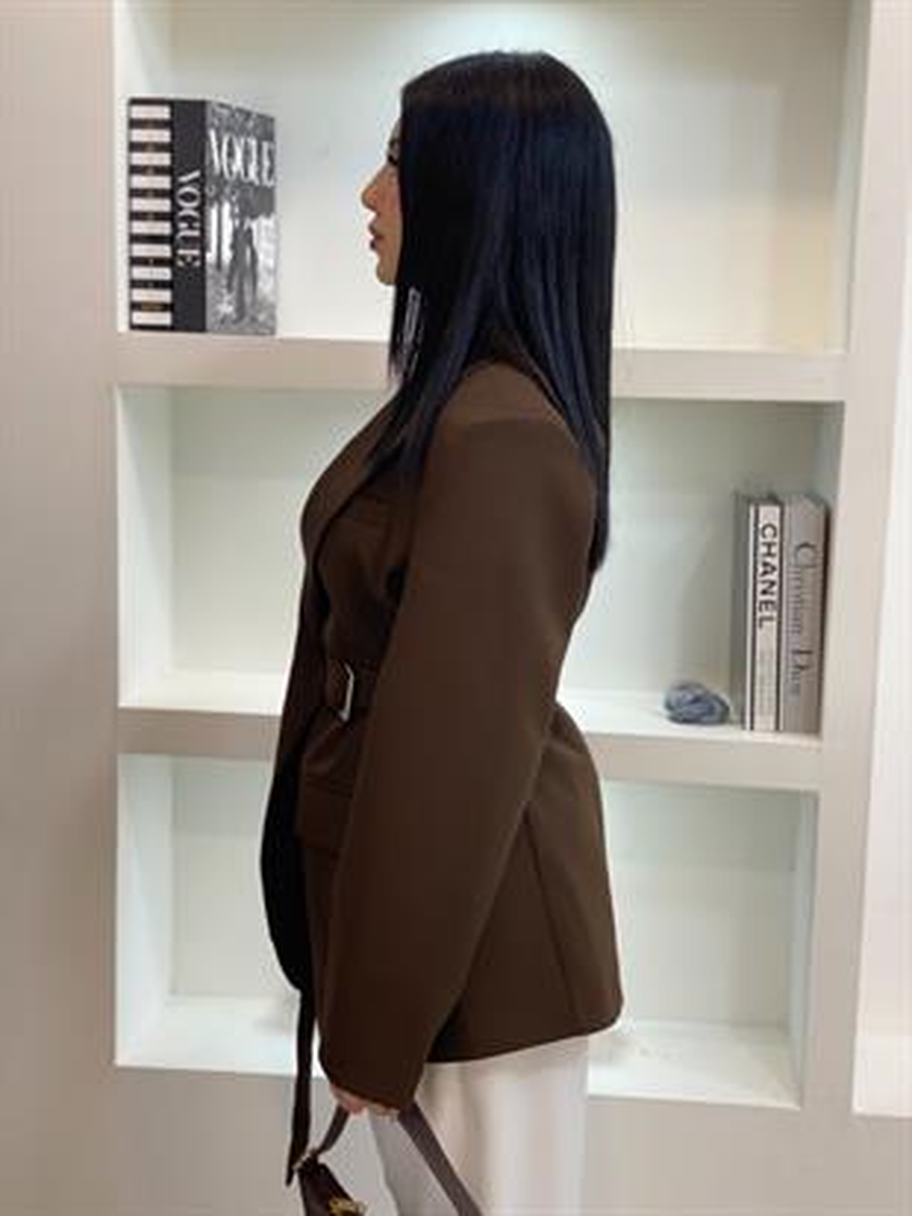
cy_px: 608
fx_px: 1826
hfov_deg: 28.0
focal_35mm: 52
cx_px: 456
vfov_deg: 36.8
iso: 125
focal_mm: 6
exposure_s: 1/100
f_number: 2
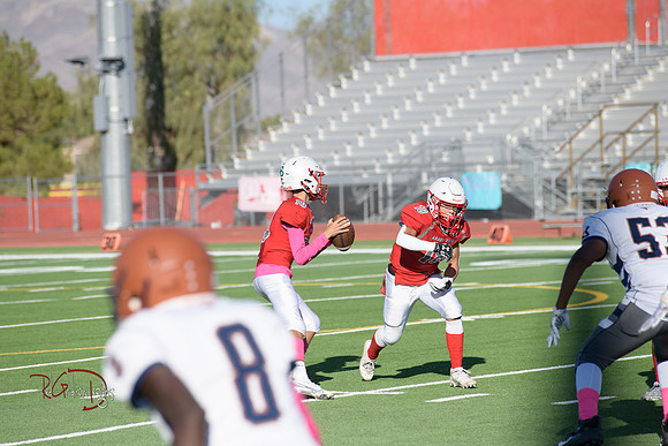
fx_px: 3712
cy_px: 223
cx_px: 334
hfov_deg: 10.3
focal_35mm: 200
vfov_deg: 6.9
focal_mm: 200
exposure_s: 1/5000
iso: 500
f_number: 5
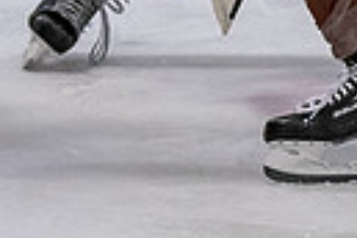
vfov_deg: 1.3
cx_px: 385
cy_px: -420
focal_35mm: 1027
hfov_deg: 2.0
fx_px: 10184
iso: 2000
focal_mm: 110
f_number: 3.5
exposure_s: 1/800
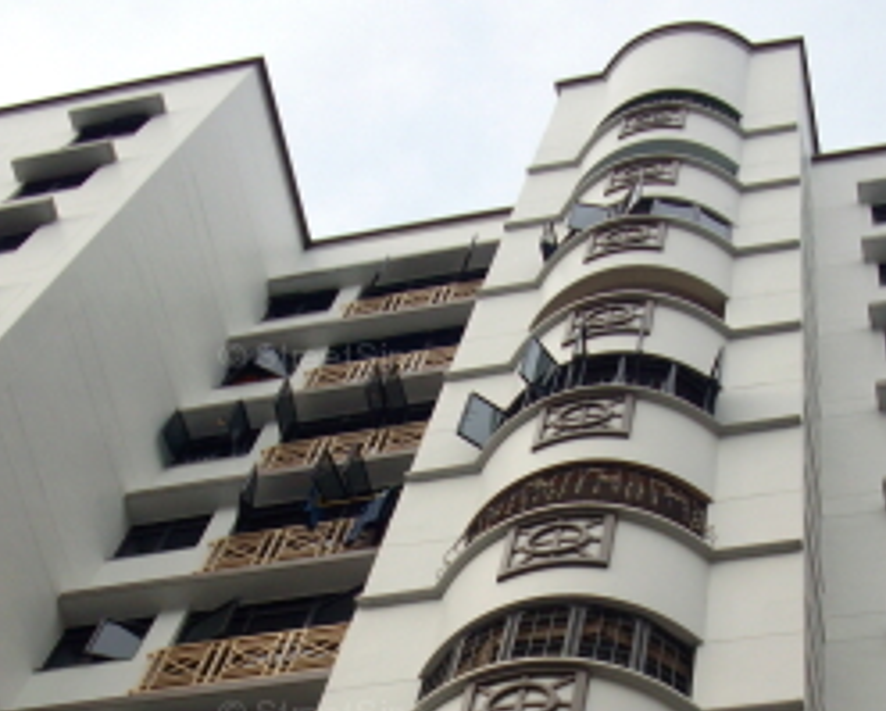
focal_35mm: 80
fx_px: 2100
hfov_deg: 23.8
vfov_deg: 18.7
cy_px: 718
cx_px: 486
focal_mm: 6.2
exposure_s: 1/160
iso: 80
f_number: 5.6
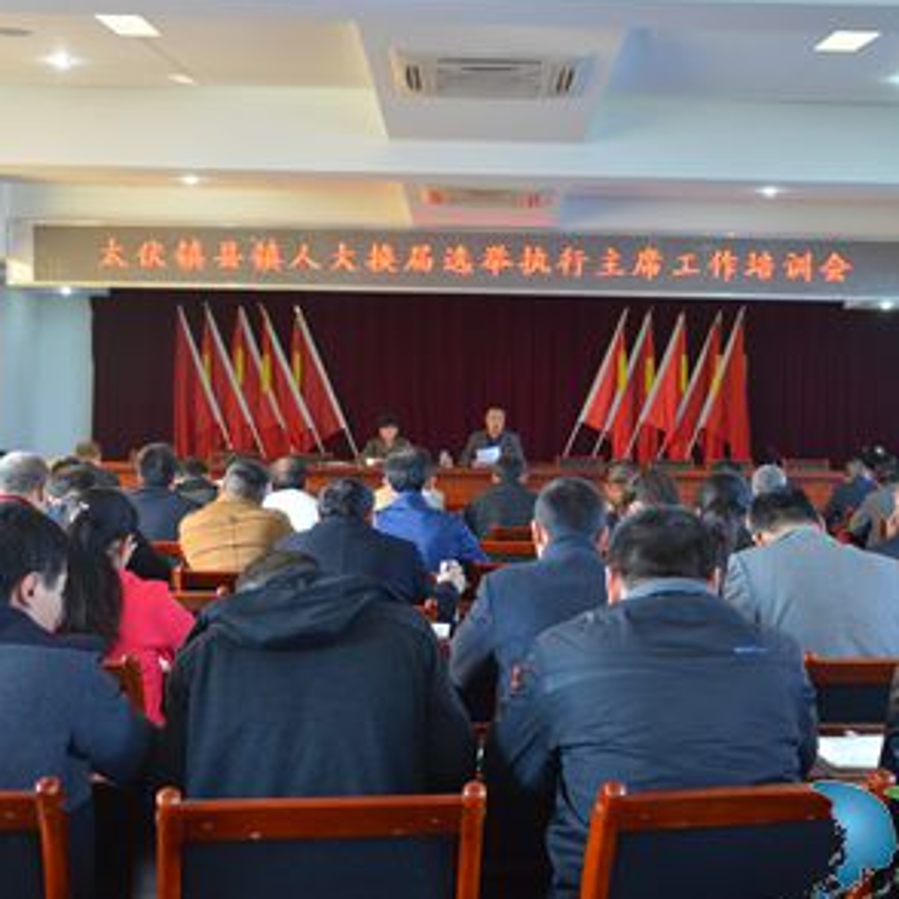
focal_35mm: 52
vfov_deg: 32.8
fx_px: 1528
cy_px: 445
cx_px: 541
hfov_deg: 32.7
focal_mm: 24
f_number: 4
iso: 800
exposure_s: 1/60
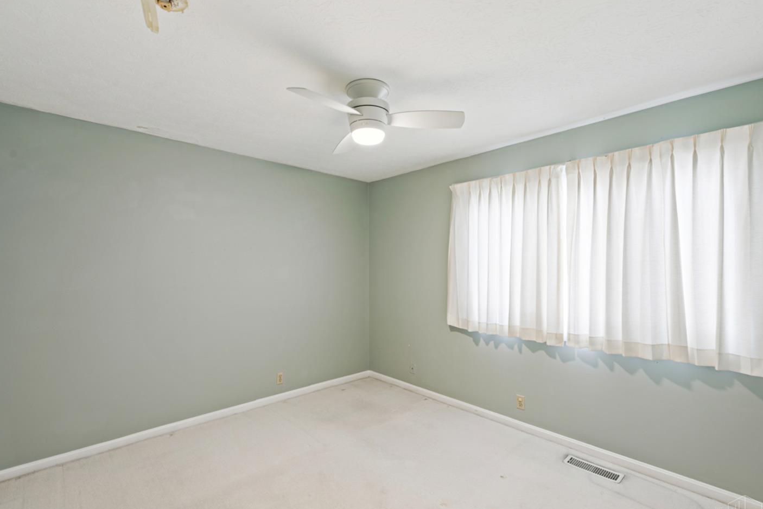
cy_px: 267
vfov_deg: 73.7
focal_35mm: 16
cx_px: 377
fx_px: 339
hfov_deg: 96.7
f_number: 8
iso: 100
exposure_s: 1.3
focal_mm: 15
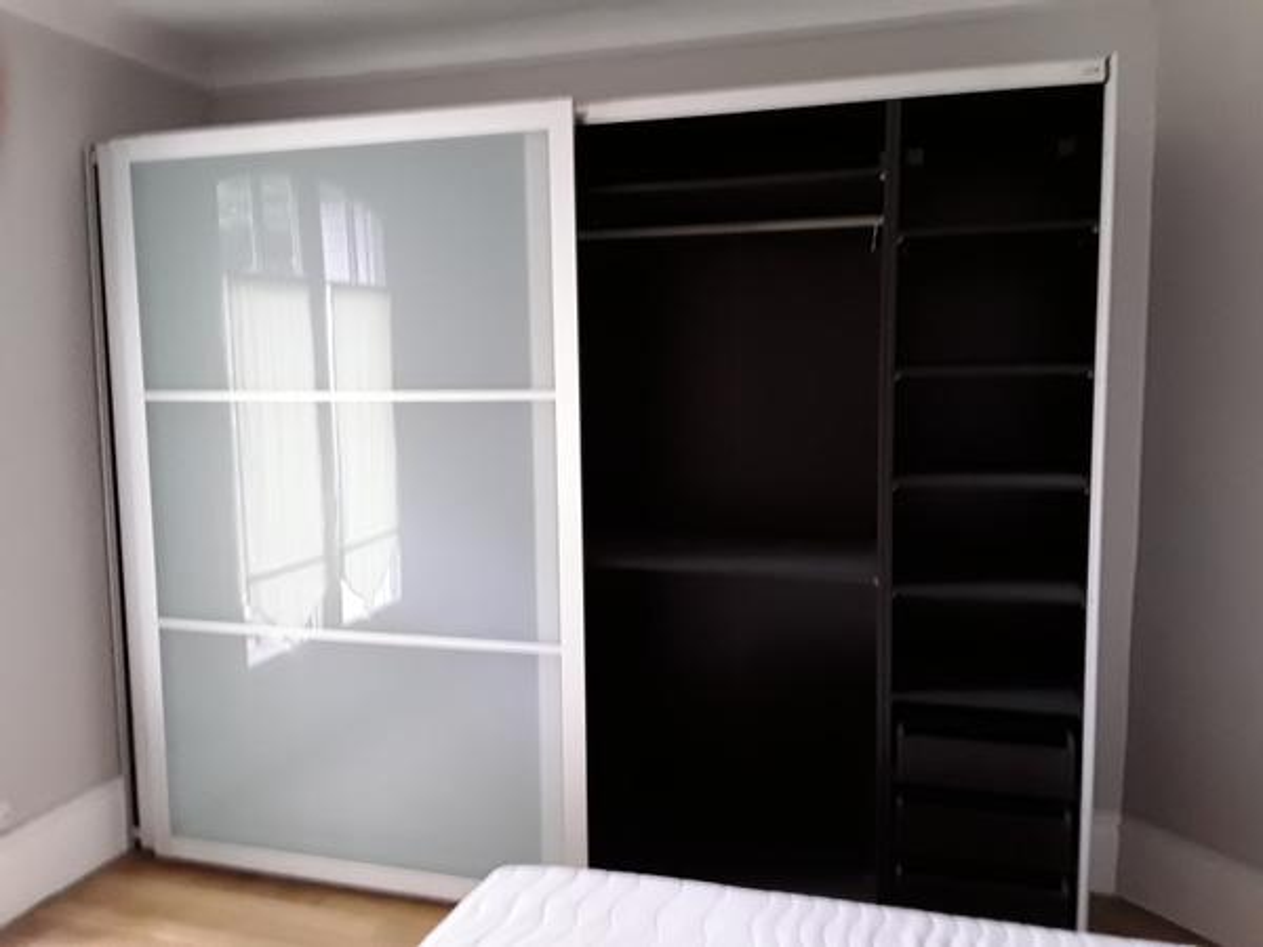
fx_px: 985
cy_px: 474
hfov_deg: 65.3
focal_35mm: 27
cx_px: 632
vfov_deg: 51.4
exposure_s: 1/15
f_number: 1.9
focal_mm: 2.91
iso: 250
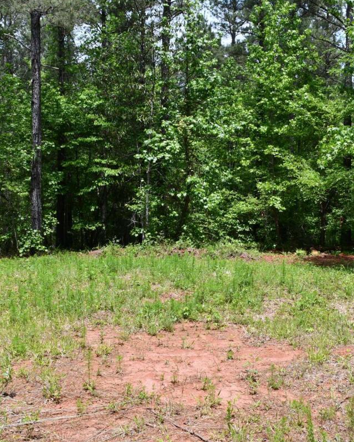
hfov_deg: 29.7
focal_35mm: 51
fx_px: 668
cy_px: 220
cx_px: 200
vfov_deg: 36.7
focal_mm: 18
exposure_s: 1/250
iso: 180
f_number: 8
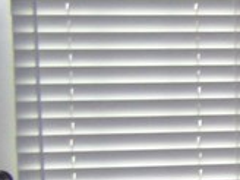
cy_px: 231
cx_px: 661
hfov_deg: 7.5
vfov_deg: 6.2
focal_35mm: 237
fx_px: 1643
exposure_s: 1/60
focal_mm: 6.3
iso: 80
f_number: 2.8
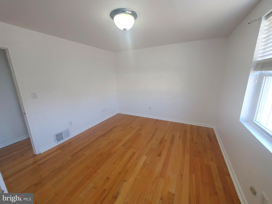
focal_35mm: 13
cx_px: 136
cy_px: 102
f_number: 2.2
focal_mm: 1.8
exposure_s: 1/60
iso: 100
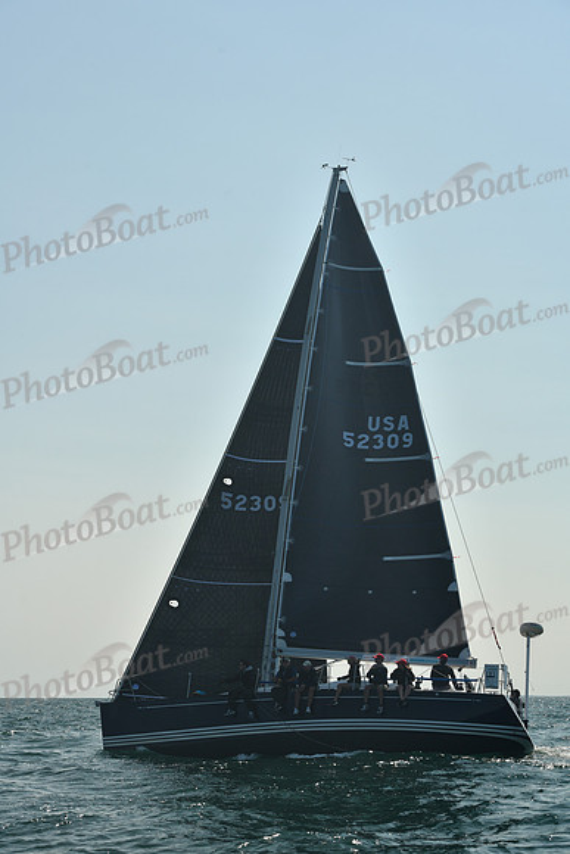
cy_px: 427
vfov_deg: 28.8
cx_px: 285
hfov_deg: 19.5
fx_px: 1661
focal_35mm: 70
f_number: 8
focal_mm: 70
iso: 320
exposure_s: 1/640
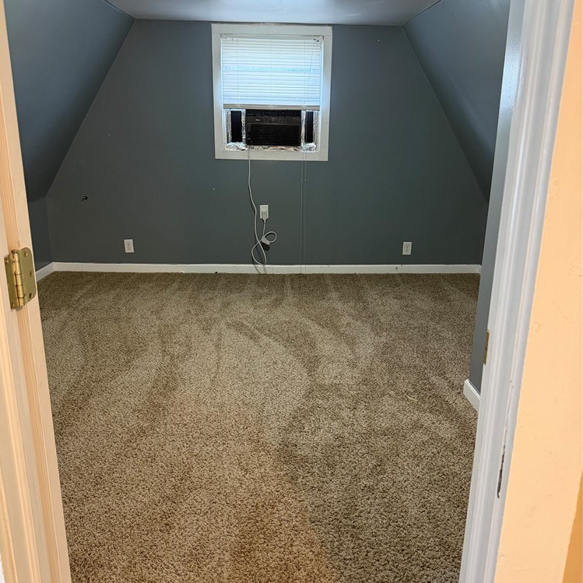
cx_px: 285
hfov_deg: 55.6
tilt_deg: -16.3
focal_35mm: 29
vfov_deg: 55.6
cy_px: 287
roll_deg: -1.0
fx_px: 553
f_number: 1.78
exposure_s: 1/60
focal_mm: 6.76
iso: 400
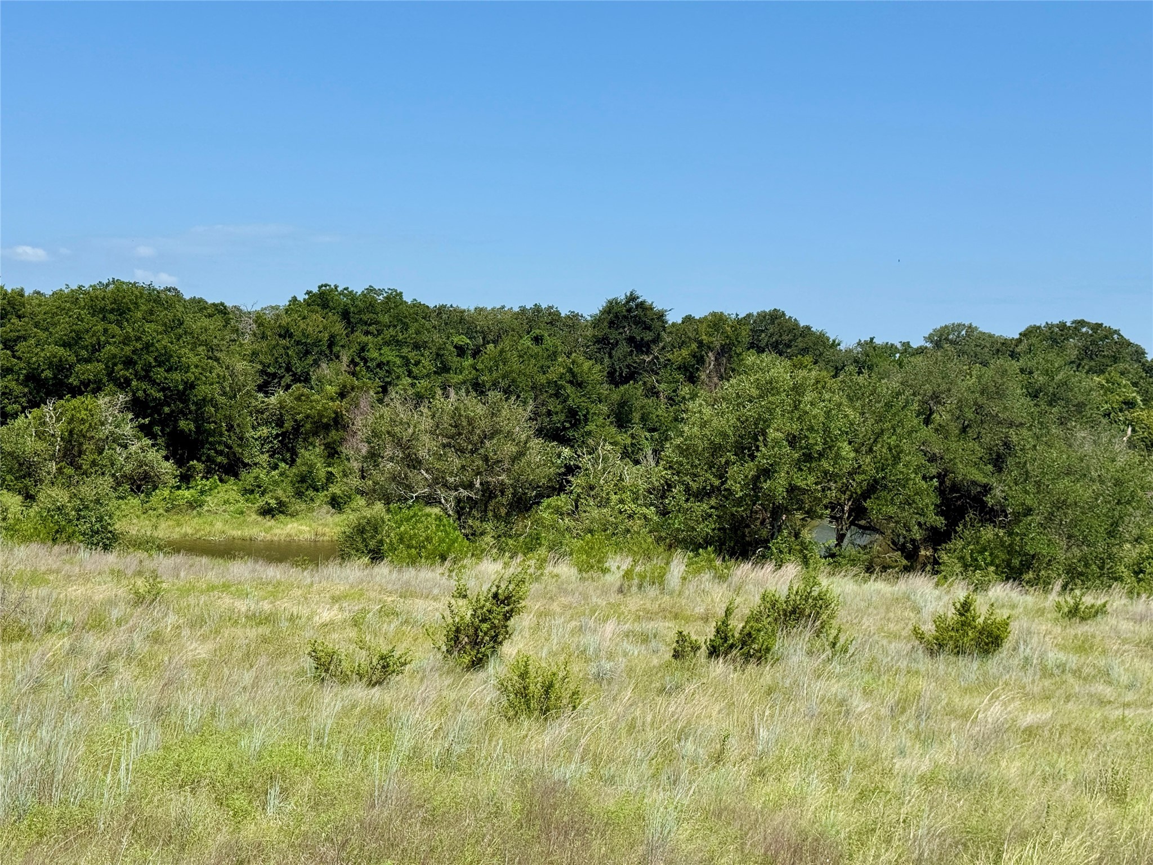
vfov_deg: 30.3
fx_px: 1599
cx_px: 576
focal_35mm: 48
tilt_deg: -0.1
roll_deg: -1.0
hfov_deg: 39.7
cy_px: 432
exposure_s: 1/6024
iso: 80
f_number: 1.78
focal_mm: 6.76
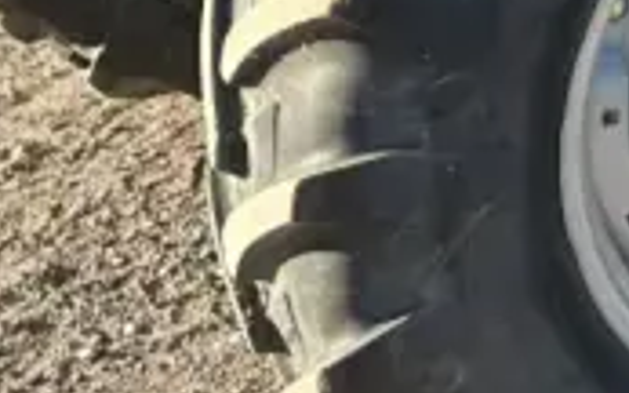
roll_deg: -1.1
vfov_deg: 7.9
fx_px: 2622
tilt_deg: -6.8
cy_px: -593
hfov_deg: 12.1
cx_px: 1262
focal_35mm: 153
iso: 50
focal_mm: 5.7
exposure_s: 1/924
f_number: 1.5
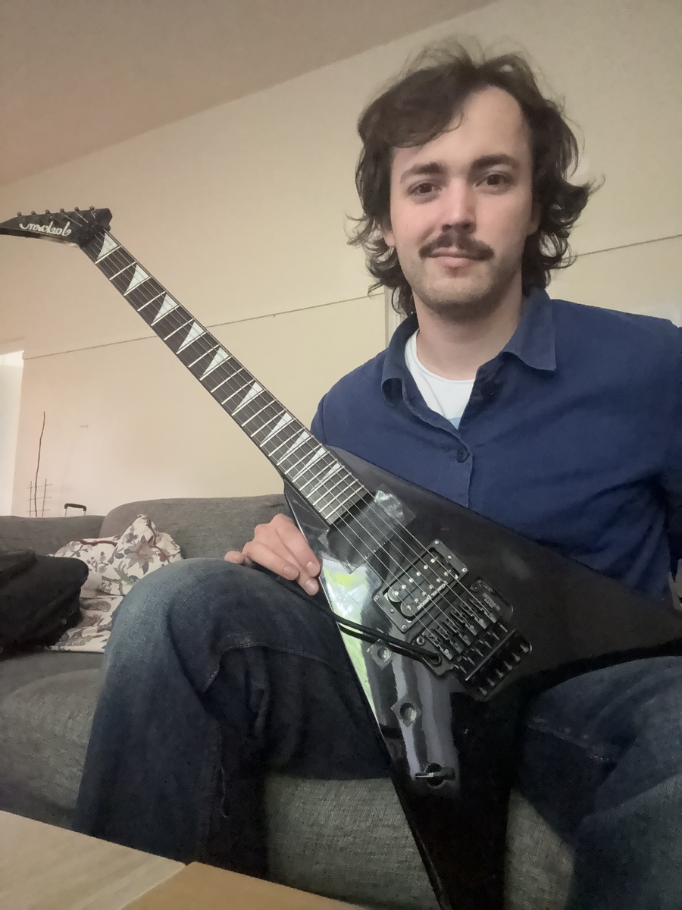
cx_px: 341
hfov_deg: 58.9
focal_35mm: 23
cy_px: 455
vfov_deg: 73.9
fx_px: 604
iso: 800
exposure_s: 1/17
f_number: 1.9
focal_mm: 2.69
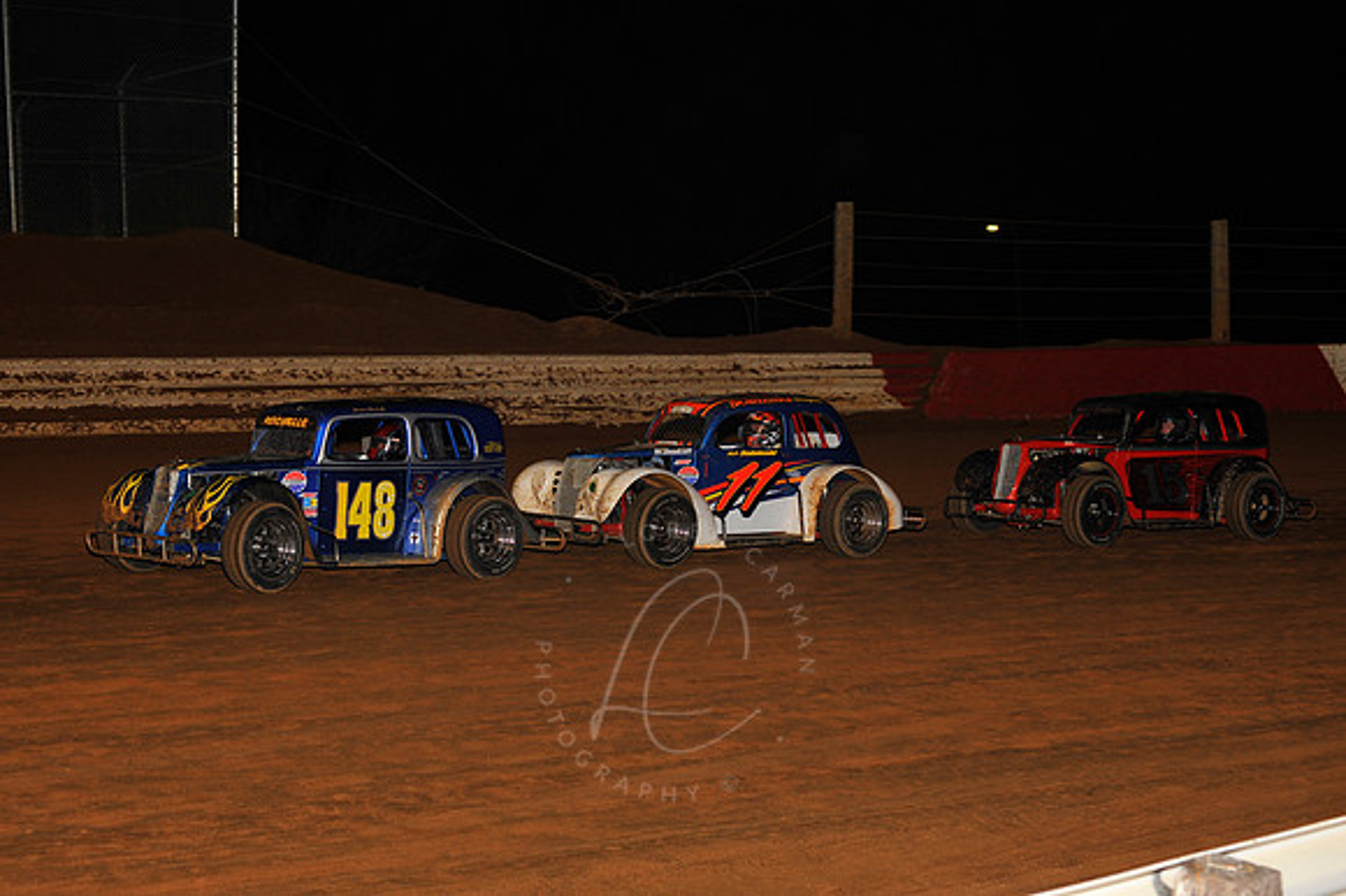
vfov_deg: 17.0
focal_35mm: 80
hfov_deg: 25.4
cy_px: 448
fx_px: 2989
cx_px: 673
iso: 500
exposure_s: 1/250
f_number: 7.1
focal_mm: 80
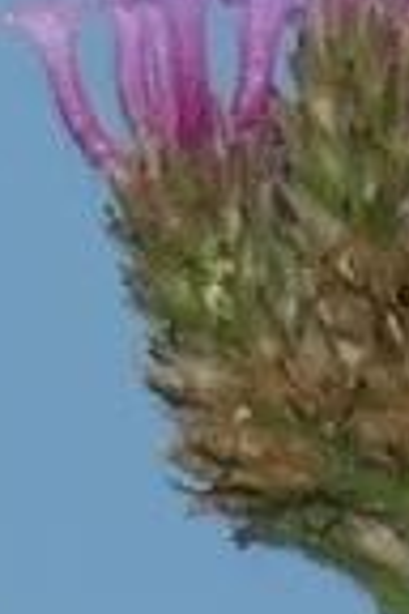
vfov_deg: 2.0
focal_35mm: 1034
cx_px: 490
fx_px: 17620
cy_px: -158
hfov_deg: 1.3
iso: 80
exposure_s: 1/500
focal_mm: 39.9
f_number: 5.5
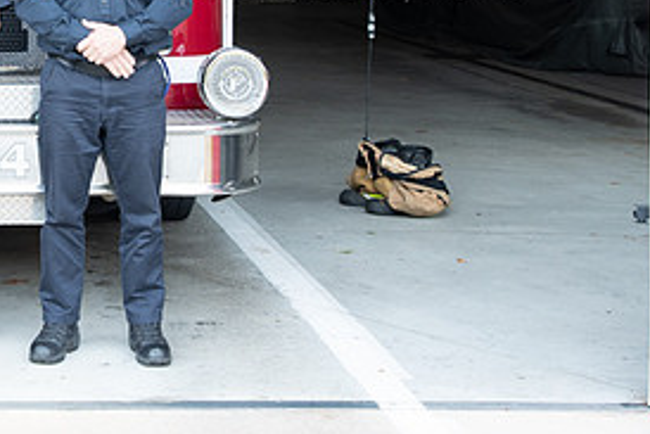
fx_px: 1608
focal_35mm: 89
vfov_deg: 15.1
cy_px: -11
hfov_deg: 21.9
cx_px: -17
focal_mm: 28
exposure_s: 1/13
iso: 400
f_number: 6.3
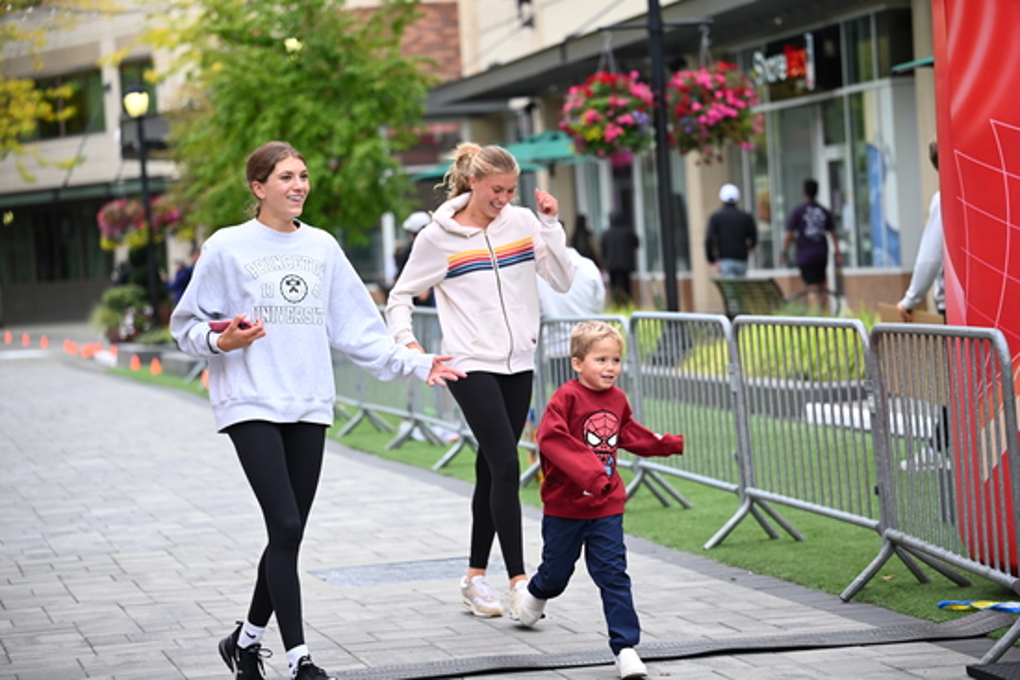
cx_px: 510
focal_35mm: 103
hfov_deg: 19.8
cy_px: 340
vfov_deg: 13.3
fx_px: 2919
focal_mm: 103
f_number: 2.8
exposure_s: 1/1600
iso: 640
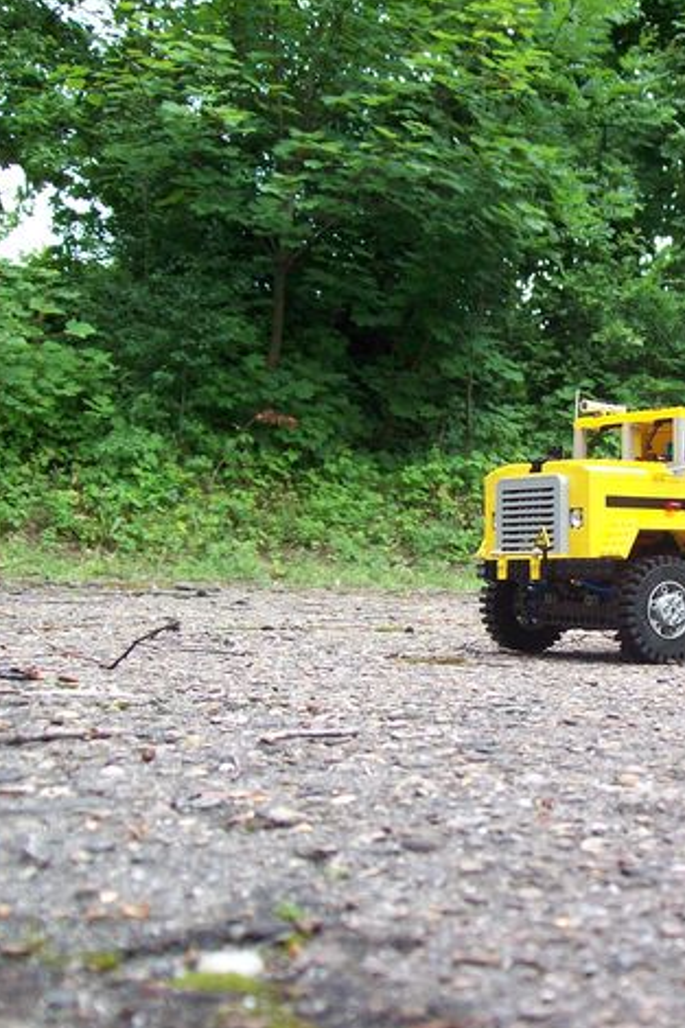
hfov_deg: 25.7
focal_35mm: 51
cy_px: 518
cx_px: 604
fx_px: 1457
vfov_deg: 38.9
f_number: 2.7
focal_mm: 6
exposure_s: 1/77.9
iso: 80
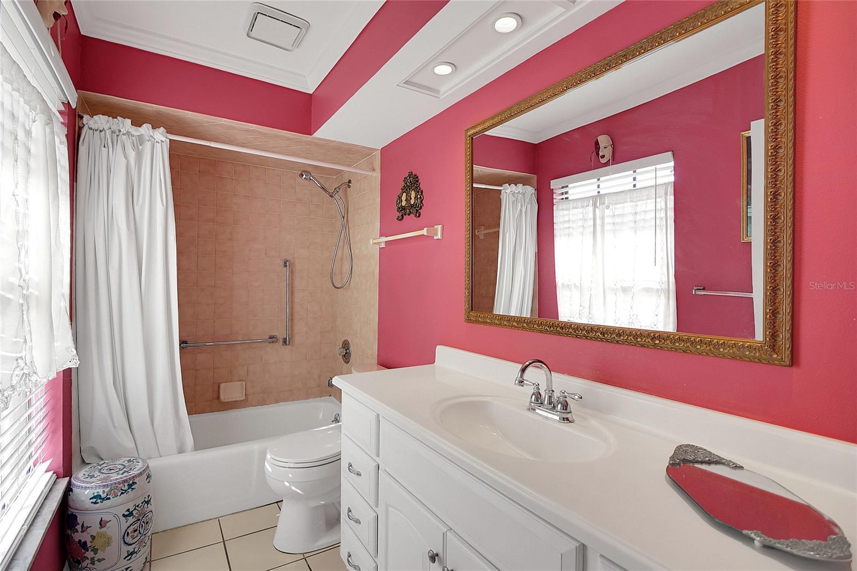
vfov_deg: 77.3
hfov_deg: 100.4
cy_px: 286
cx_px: 428
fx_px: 357
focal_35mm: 15
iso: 200
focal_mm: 10
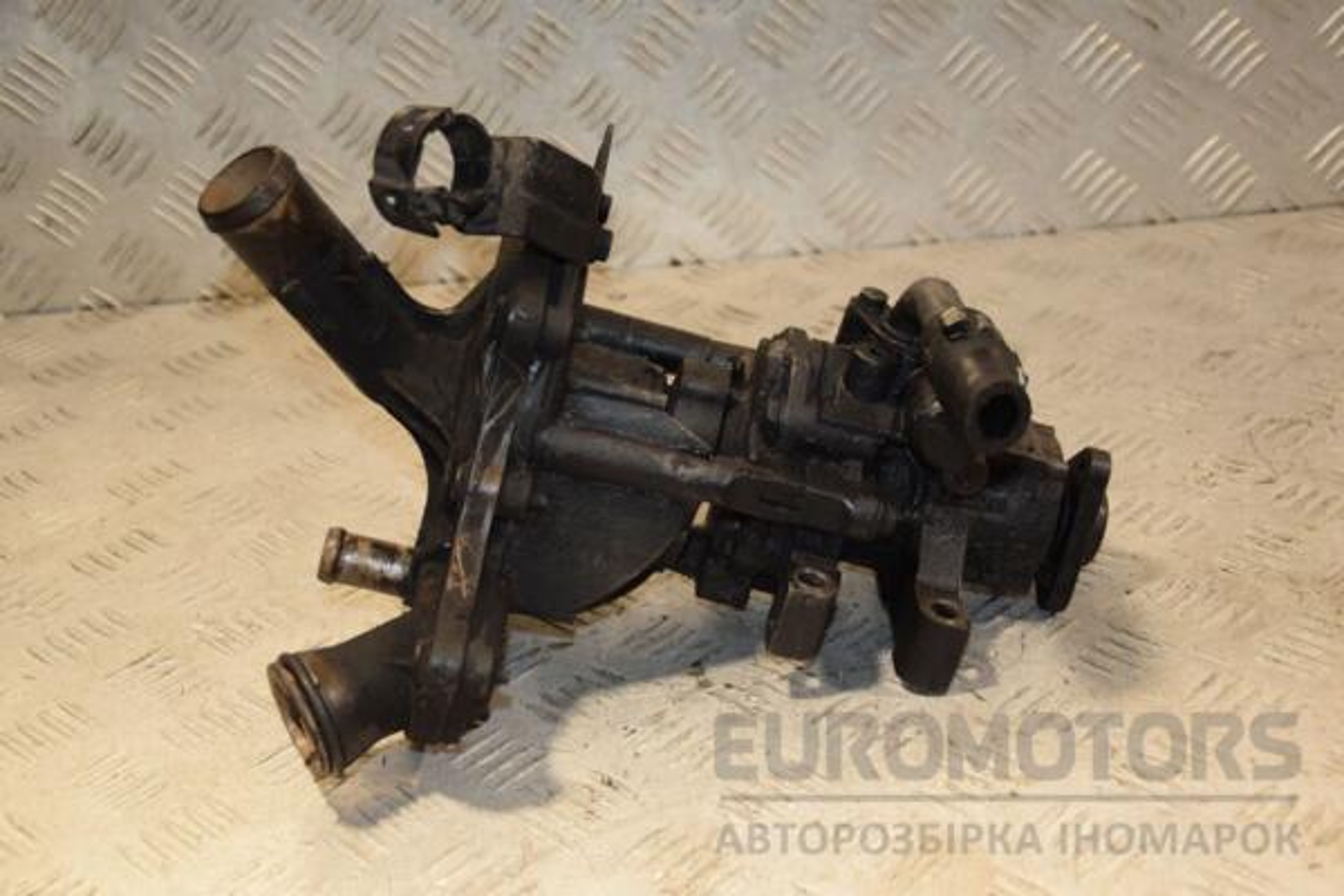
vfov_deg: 25.8
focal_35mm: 52
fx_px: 1960
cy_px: 448
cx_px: 672
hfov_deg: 37.9
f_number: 5
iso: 800
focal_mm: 35
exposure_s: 1/200
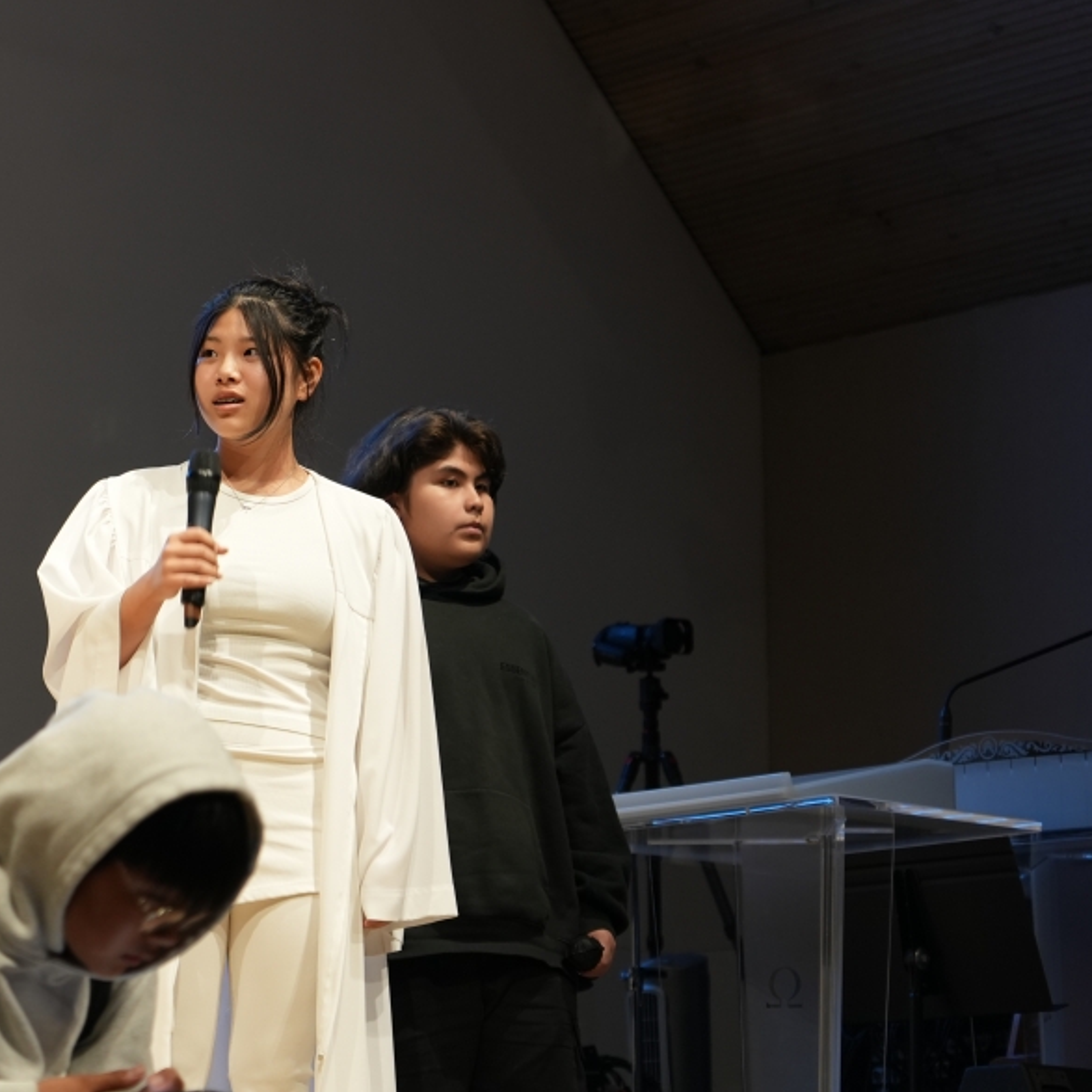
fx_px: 4711
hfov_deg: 13.1
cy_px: 465
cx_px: 188
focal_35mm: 132
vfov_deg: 13.2
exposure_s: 1/80
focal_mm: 76
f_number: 4
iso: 800
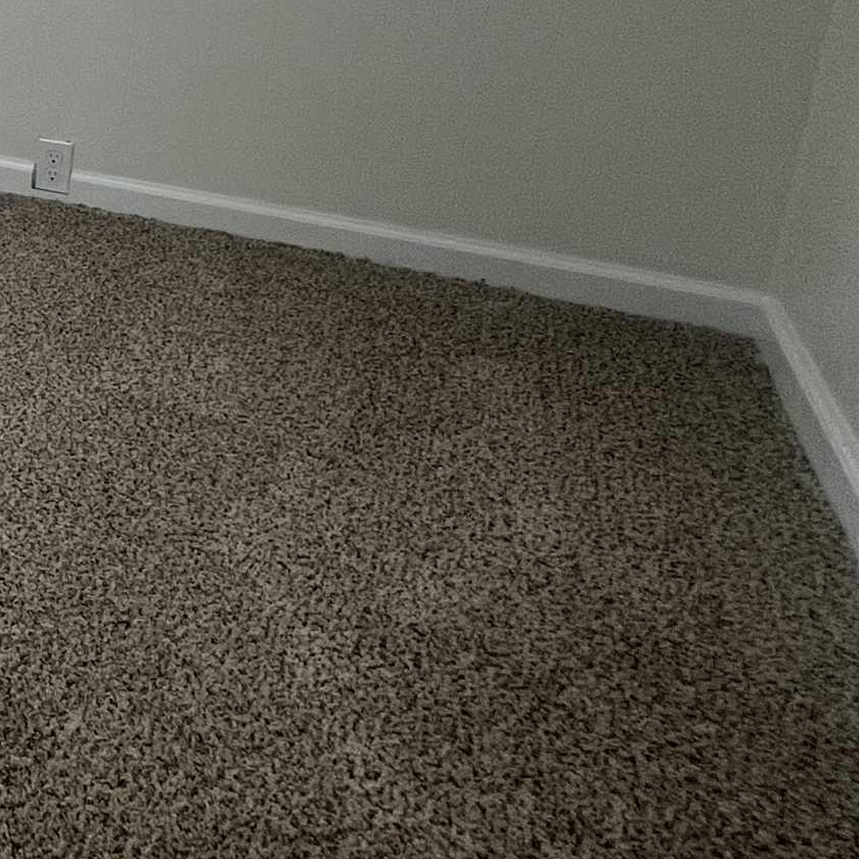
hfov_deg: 24.3
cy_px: 44
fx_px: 1179
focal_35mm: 42
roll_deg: -0.8
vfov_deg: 36.8
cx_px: -590
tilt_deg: -11.4
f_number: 1.8
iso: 125
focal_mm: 1.57
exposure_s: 1/120
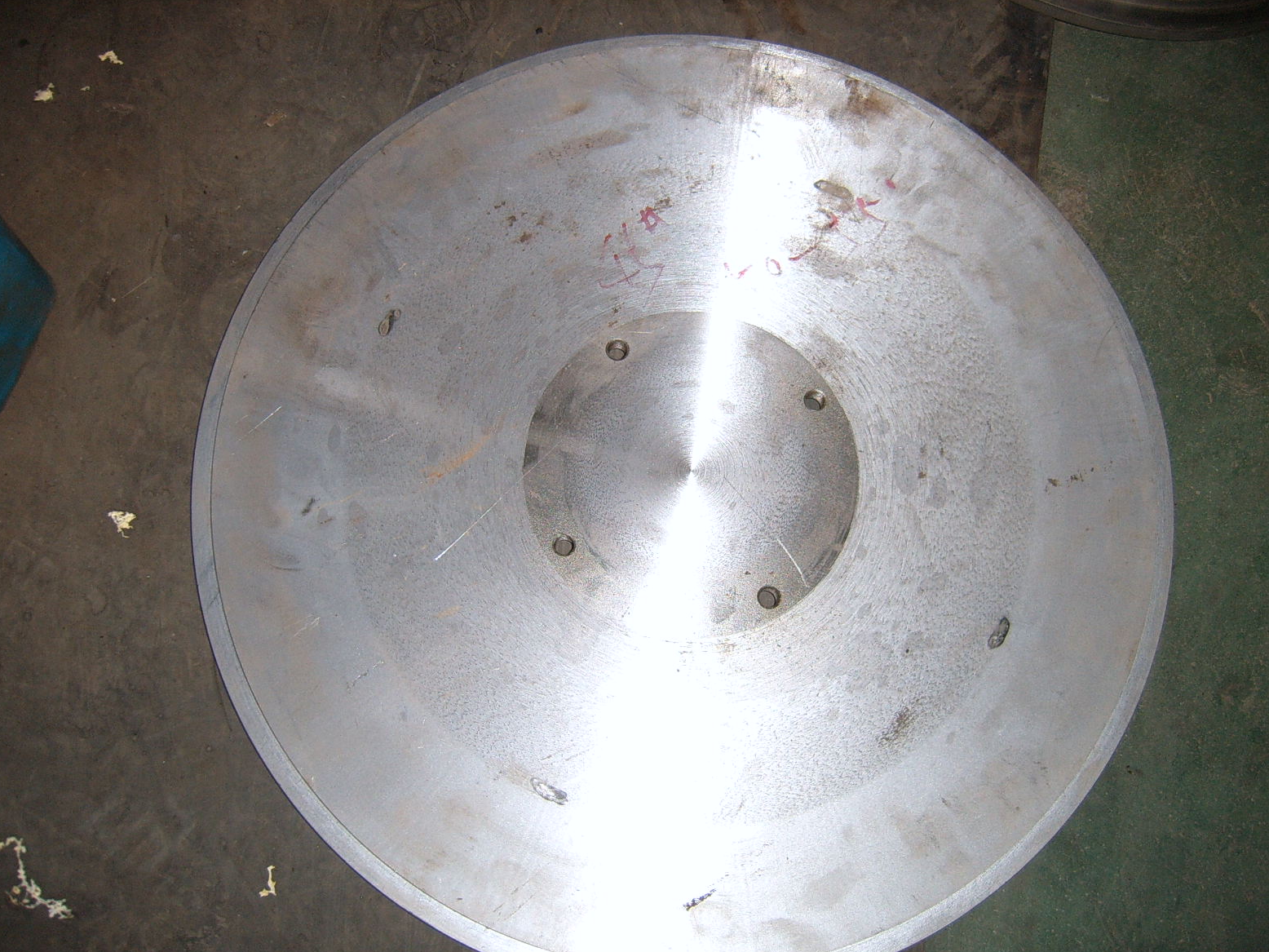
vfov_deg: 39.7
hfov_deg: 51.4
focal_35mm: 36
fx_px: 1320
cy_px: 487
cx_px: 621
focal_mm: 5.8
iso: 69
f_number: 2.8
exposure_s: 1/30
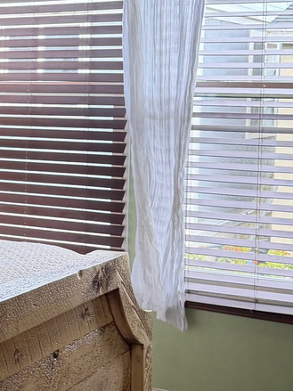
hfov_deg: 15.9
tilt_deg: -3.5
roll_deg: -1.4
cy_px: 139
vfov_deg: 23.2
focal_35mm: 84
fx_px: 948
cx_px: -165
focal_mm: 6.76
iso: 200
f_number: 1.78
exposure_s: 1/175
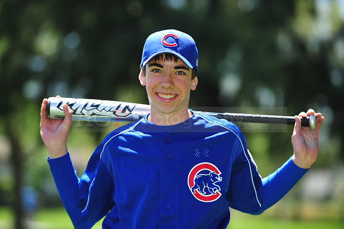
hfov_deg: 10.3
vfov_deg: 6.9
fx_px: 1910
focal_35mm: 200
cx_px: 172
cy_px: 114
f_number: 4.5
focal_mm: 200
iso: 200
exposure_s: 1/640
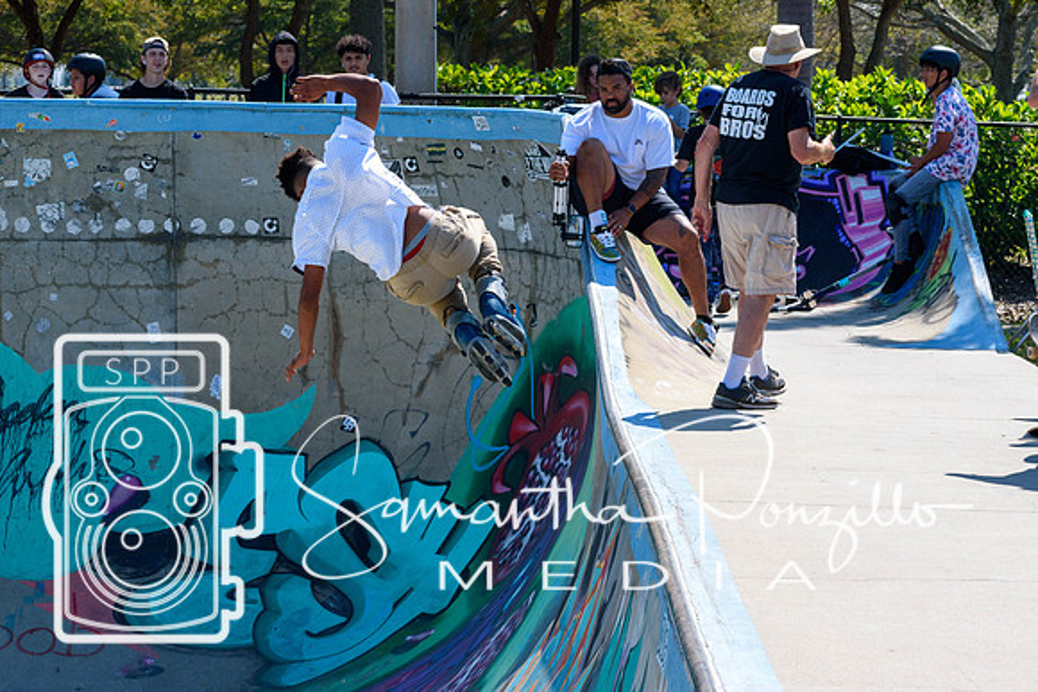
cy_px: 346
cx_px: 519
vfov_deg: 10.2
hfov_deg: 15.2
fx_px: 3893
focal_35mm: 135
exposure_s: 1/1000
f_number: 8
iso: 200
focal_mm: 90
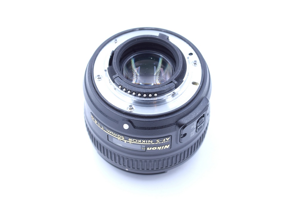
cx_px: 149
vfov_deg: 16.6
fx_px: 683
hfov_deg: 24.6
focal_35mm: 82
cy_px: 100
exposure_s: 1/125
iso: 400
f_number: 7.1
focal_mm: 55
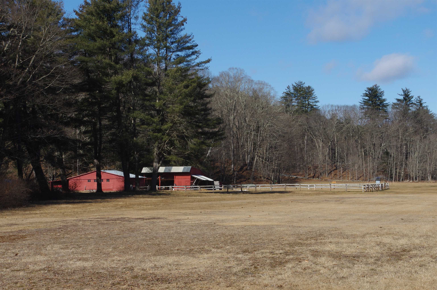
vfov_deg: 14.5
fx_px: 1140
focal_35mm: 94
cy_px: 145
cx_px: 218
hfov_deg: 21.7
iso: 200
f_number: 11
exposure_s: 1/250
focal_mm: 63
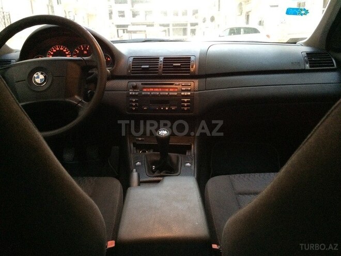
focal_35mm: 29
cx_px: 170
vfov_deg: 48.2
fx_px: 286
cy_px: 128
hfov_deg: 61.7
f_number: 2.2
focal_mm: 4.15
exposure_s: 1/17
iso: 400
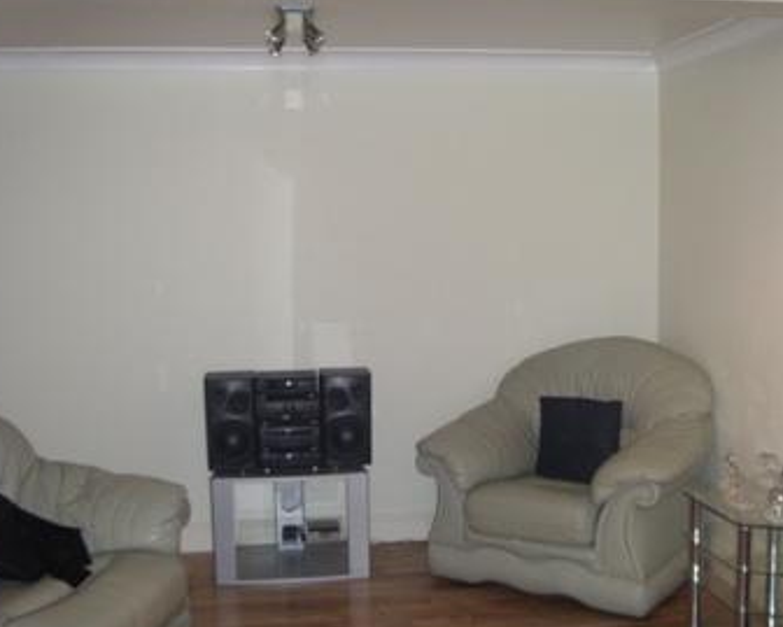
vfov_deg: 41.2
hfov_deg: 50.2
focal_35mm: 36
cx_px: 431
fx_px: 834
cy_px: 331
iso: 200
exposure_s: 1/30
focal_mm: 6.3
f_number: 3.5
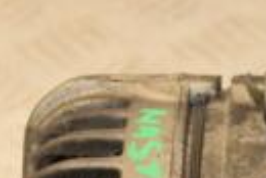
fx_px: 2559
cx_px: 213
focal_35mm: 346
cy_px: 354
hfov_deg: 5.9
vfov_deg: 3.9
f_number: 5
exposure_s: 1/200
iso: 800
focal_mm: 50
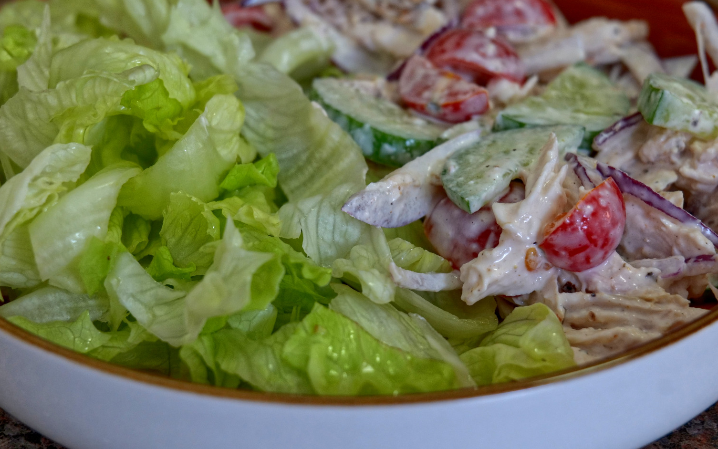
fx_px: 1526
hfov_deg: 26.5
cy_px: 177
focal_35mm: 78
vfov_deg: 16.7
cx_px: 338
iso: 2000
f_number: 7.1
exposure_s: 1/60
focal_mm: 60
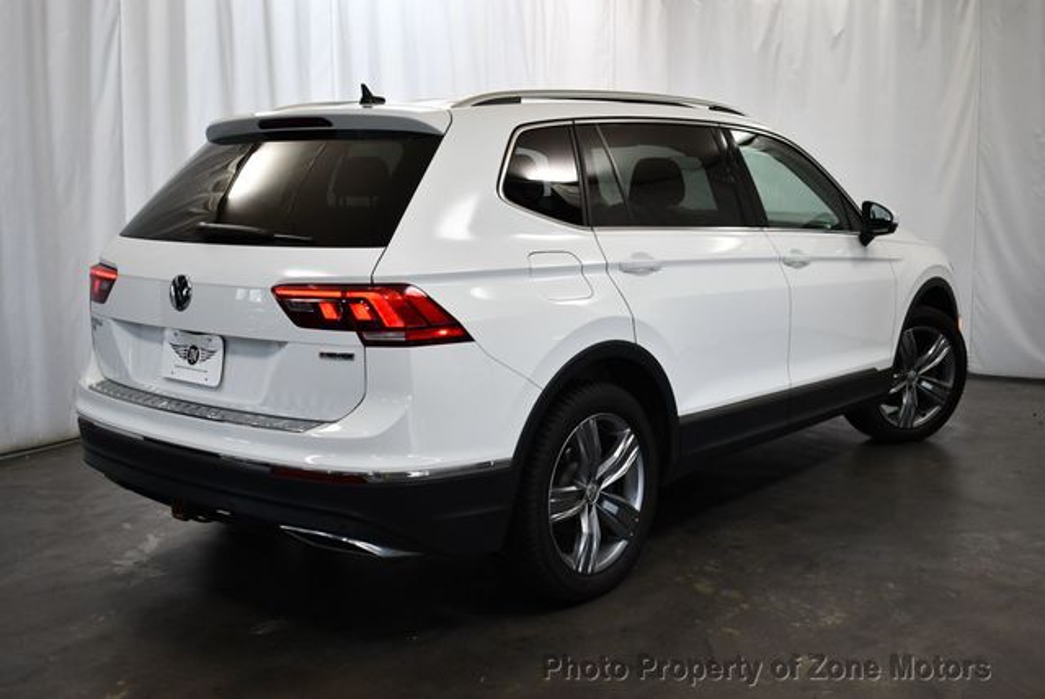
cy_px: 350
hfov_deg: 46.4
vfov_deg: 32.0
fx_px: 1220
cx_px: 522
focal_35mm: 42
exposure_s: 1/250
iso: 640
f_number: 3.8
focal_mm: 21
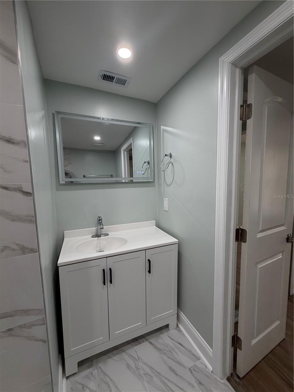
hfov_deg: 85.7
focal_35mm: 14
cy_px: 196
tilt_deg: -6.0
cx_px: 147
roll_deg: +0.9
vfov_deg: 102.1
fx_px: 159
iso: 160
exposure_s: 1/121
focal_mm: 2.22
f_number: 2.2
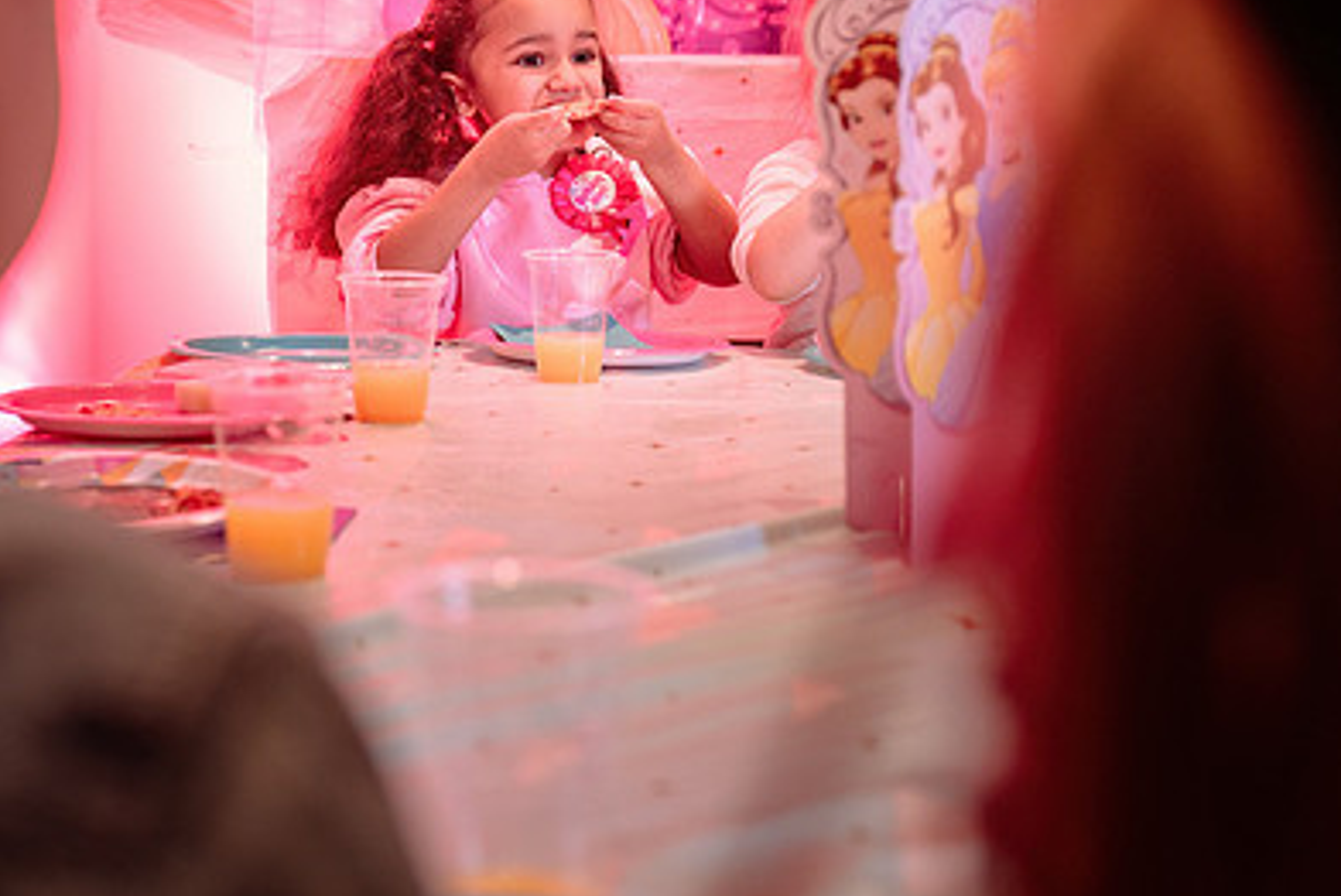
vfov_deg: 20.0
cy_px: 306
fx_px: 2535
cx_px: 496
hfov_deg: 29.5
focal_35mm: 68
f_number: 4
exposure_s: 1/100
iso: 800
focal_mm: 46
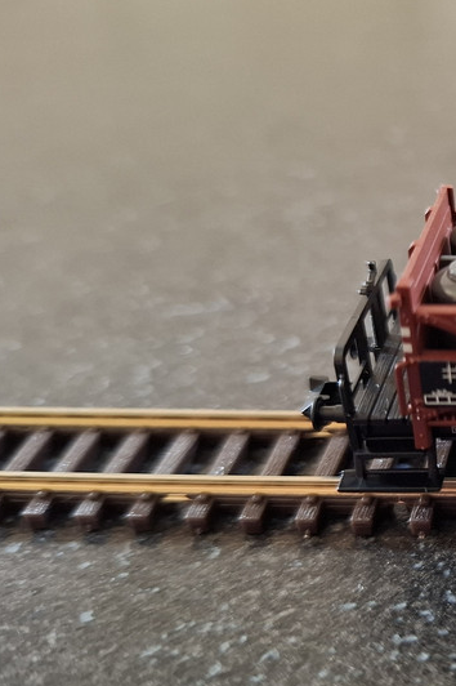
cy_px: 384
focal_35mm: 48
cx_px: 631
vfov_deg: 41.1
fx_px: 913
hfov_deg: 23.8
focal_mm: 5.54
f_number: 1.8
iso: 400
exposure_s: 1/25
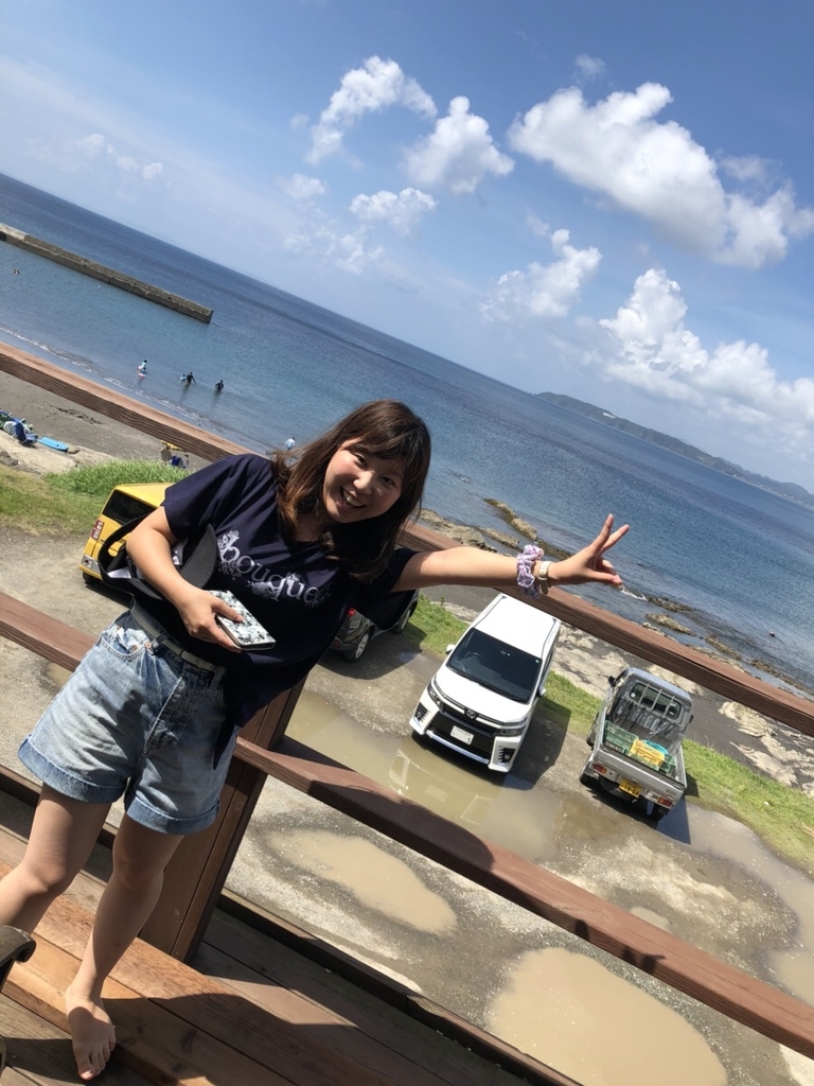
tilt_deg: -9.5
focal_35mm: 28
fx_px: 878
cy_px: 543
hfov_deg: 49.7
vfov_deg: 63.4
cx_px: 407
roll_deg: -22.0
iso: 20
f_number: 1.8
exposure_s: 1/1715
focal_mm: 3.99
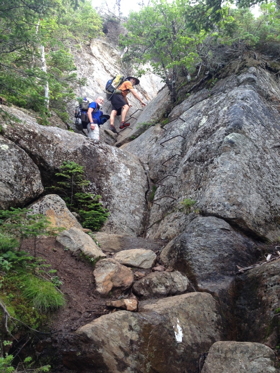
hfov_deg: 40.7
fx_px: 377
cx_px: 140
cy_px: 186
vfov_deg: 52.6
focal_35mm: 35
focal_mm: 4.28
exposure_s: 1/120
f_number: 2.4
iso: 80
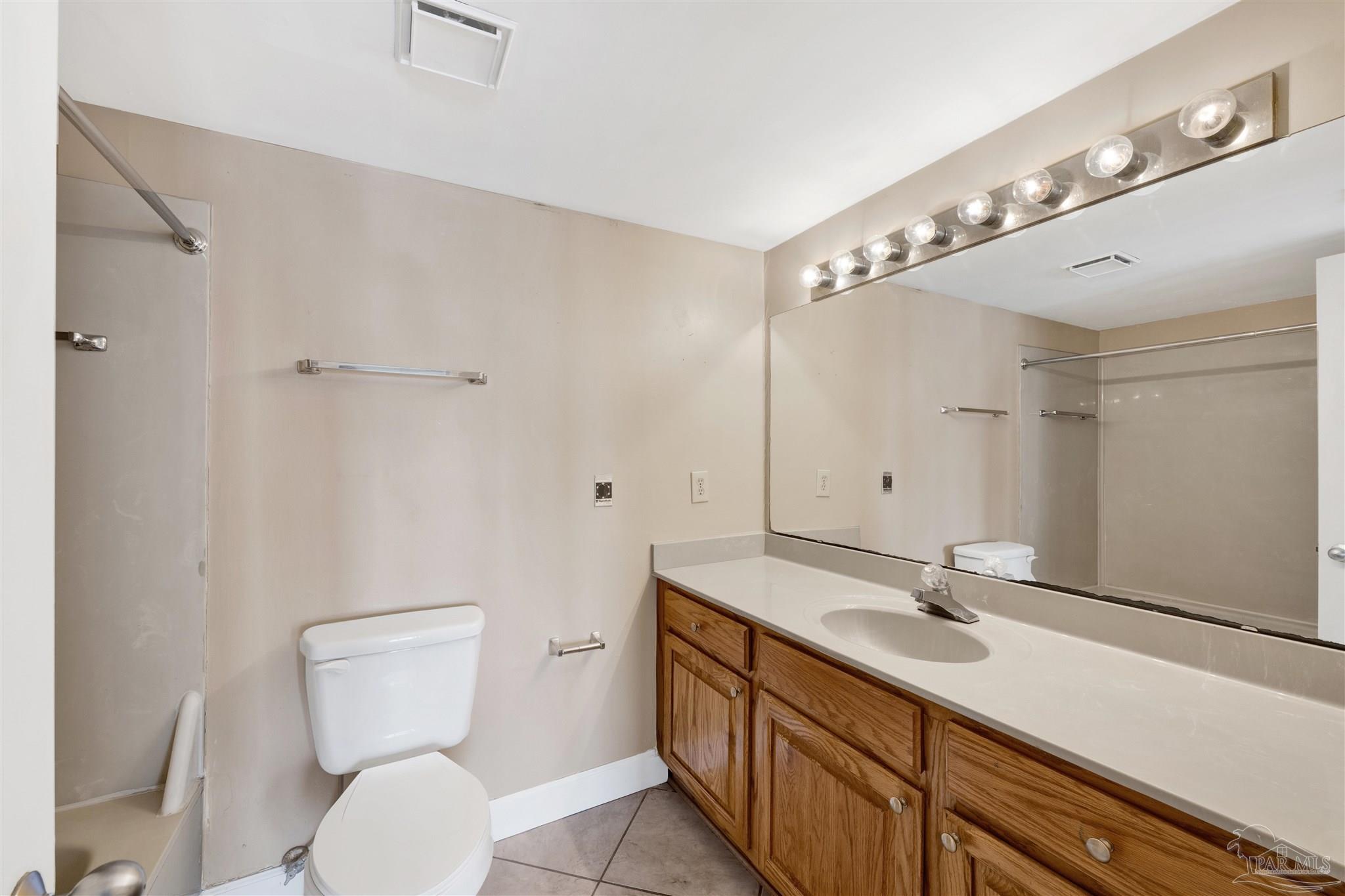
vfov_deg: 81.2
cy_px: 448
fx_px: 523
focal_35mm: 14
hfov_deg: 104.3
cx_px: 672
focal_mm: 14
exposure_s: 1/10
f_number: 11
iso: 400
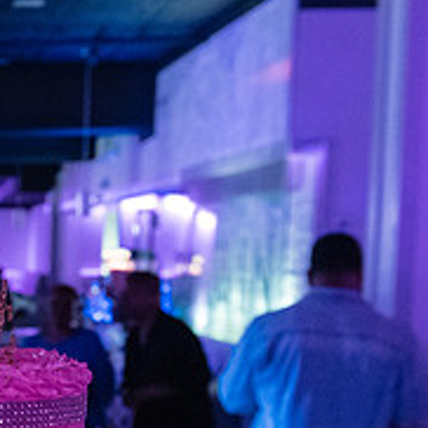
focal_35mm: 90
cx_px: -216
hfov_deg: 17.4
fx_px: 1259
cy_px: 420
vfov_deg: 18.8
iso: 10000
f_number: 3.5
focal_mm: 31
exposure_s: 1/125
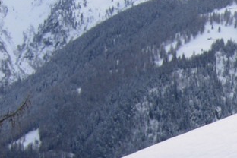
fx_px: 1376
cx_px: 450
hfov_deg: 9.3
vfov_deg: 6.4
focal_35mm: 209
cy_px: 275
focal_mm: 10.1
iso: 50
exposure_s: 1/148
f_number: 4.3
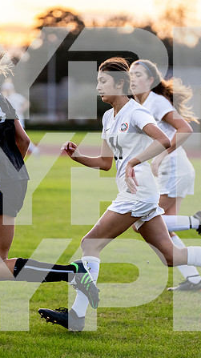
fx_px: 2154
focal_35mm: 227
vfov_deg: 9.5
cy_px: 186
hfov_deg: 5.3
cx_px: 74
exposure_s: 1/1600
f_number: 2.8
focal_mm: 138
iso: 1250
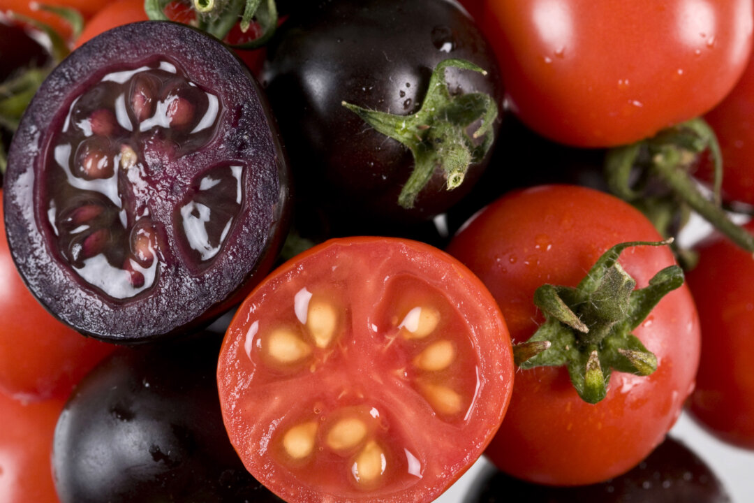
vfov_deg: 8.7
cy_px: 252
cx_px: 377
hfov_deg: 13.0
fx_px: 3298
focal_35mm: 158
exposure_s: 1/125
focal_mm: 105
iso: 200
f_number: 18
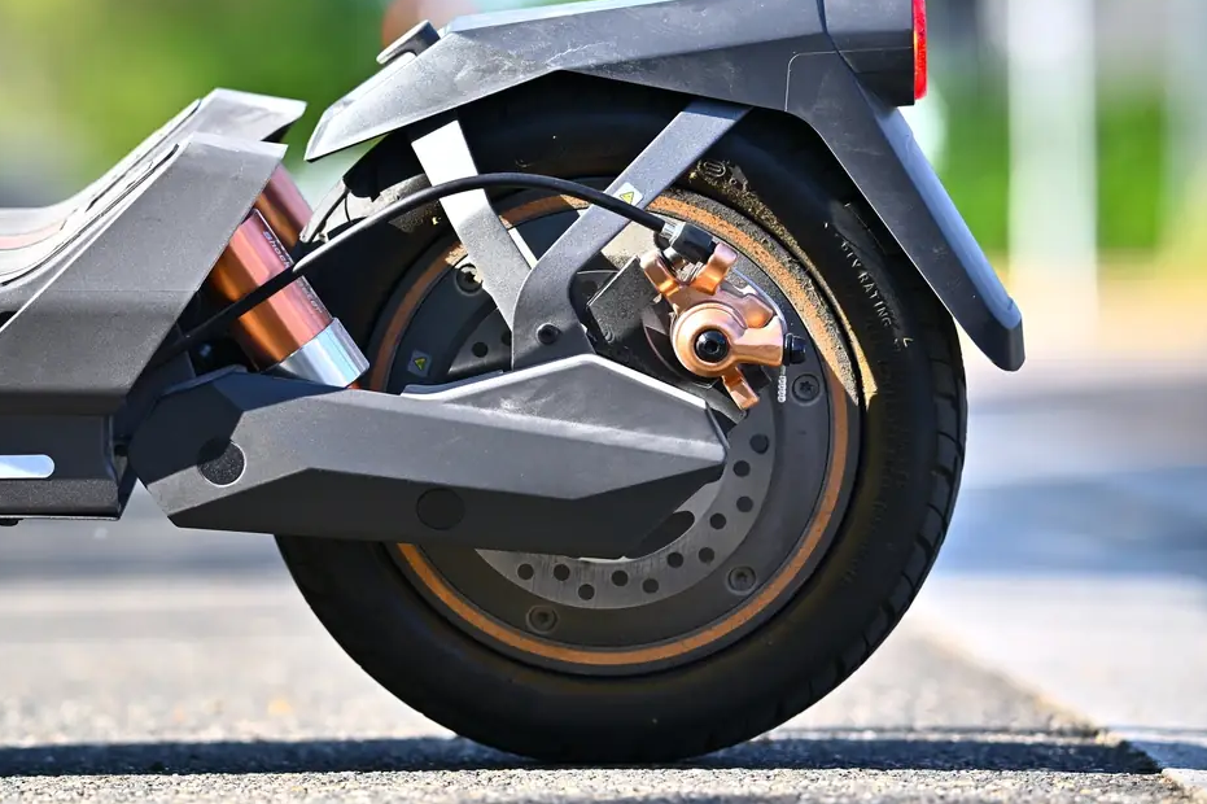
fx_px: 8211
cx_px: 437
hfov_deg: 8.4
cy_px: 397
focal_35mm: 245
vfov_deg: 5.6
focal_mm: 190
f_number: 5
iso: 140
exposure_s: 1/400
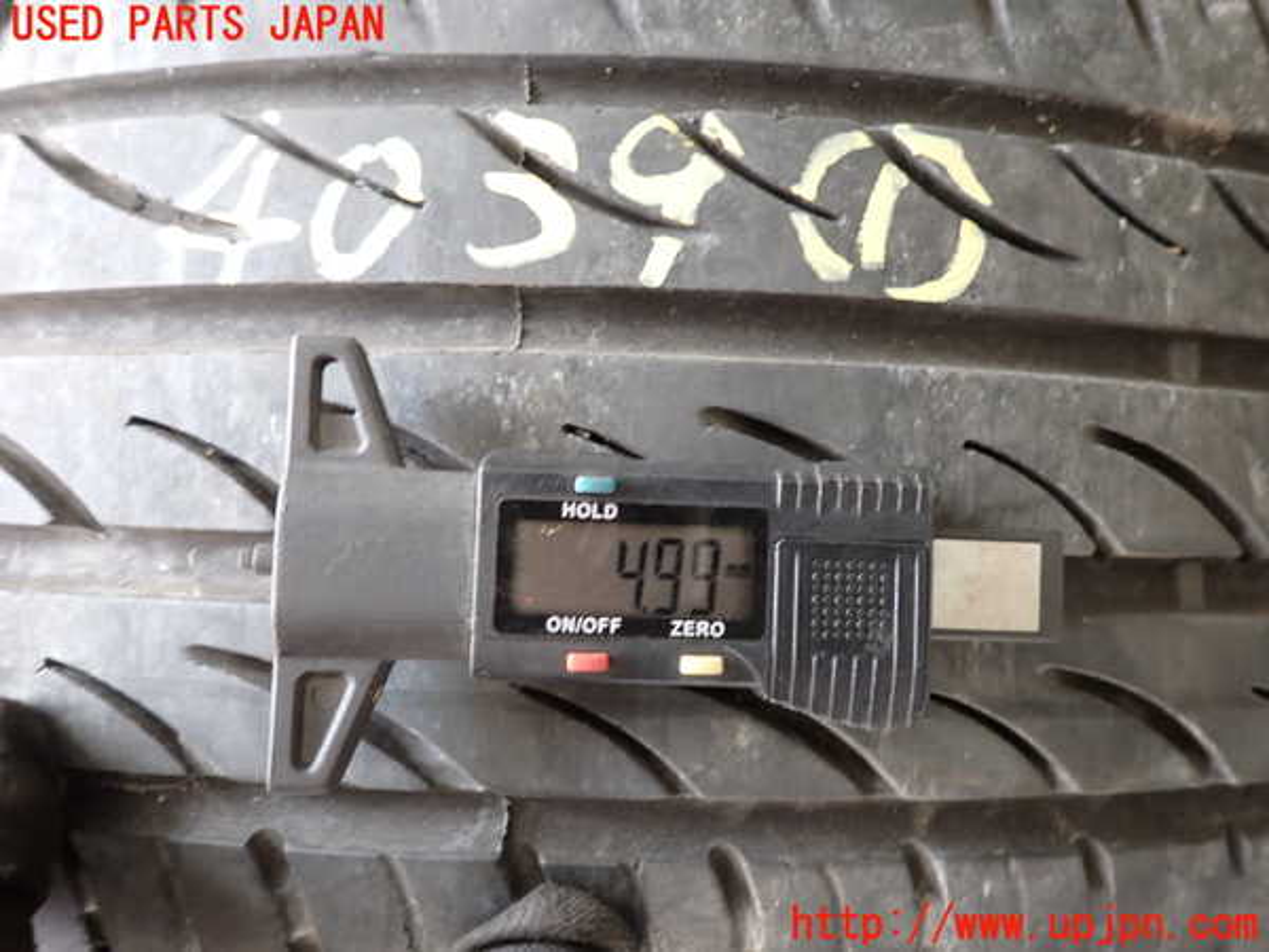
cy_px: 476
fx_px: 916
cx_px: 634
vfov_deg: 54.9
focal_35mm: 25
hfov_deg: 69.4
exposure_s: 1/30
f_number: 2
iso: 200
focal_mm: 4.5
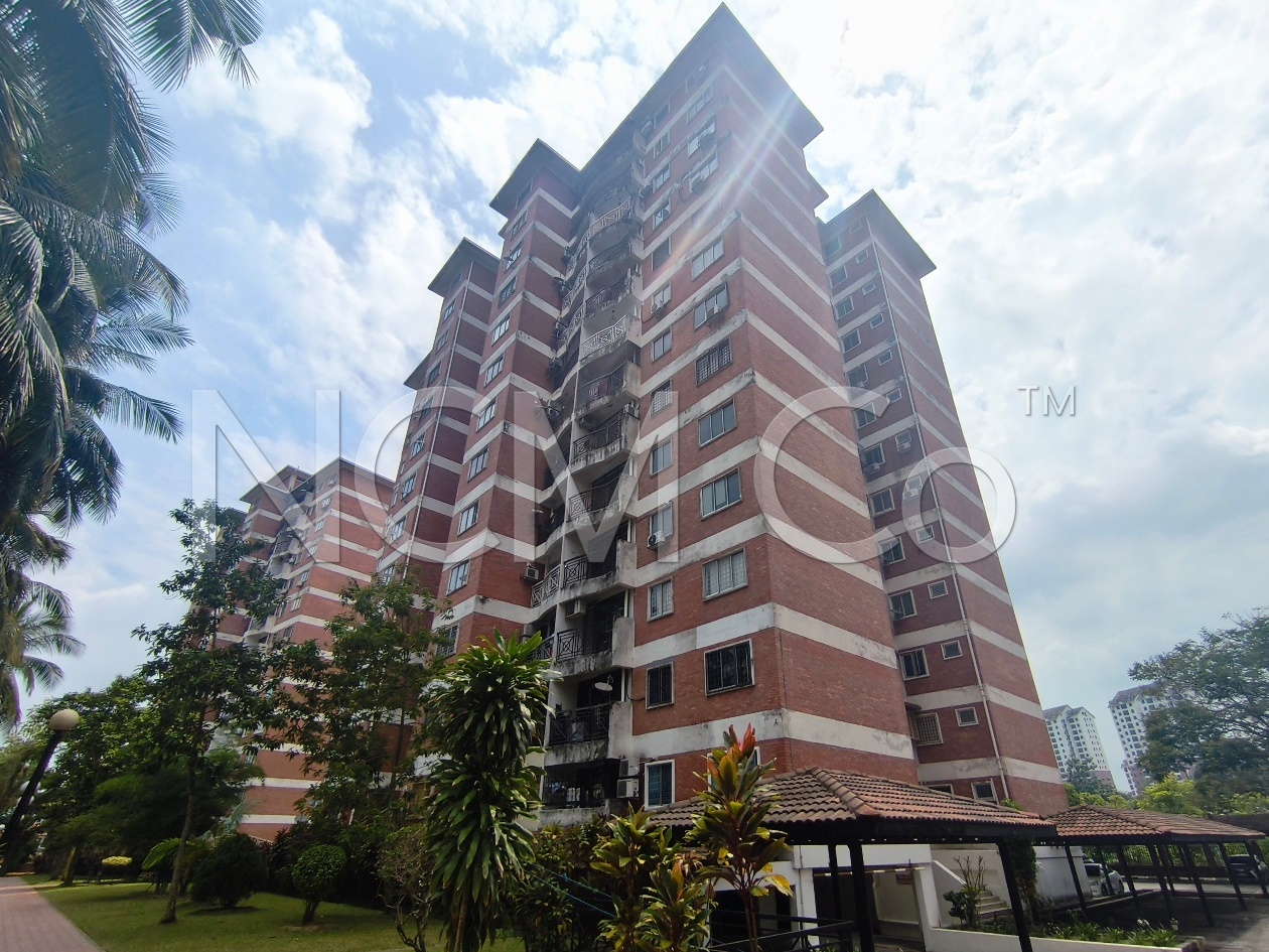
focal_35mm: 15
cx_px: 634
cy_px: 476
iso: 50
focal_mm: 1.65
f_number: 2.2
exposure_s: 1/1225
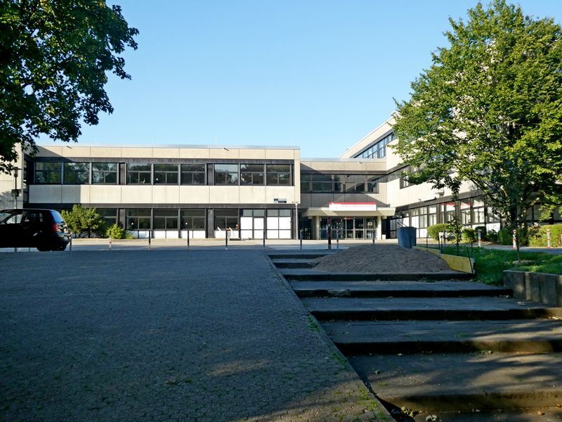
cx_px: 281
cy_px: 211
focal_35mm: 37
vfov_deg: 38.7
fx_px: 601
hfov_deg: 50.1
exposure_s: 1/320
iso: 80
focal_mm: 6.7
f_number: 3.7
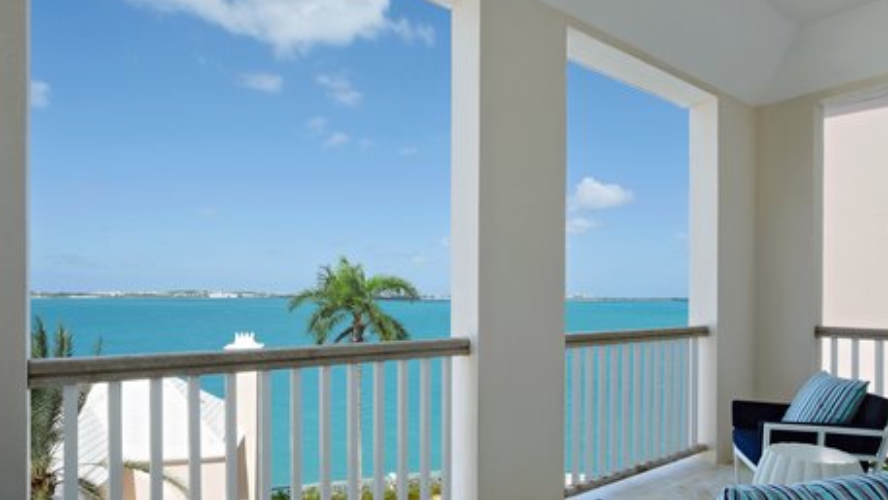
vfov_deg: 51.2
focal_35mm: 22
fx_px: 518
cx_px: 435
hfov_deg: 81.2
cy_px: 298
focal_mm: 20
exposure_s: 1/15
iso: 64
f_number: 16
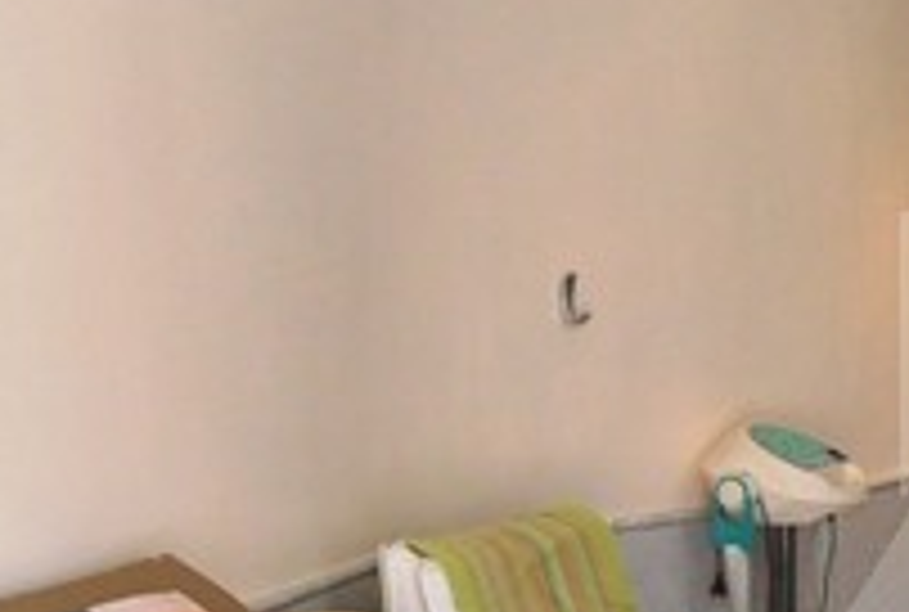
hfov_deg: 20.2
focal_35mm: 92
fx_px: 2330
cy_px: 500
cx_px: 1184
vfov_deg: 14.9
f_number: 3.5
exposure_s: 1/200
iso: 400
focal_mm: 11
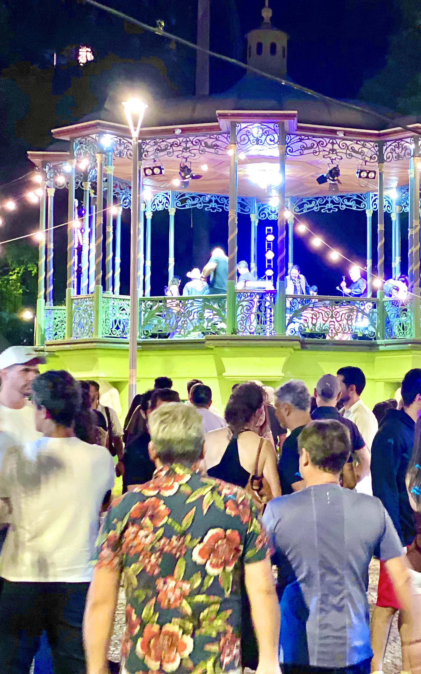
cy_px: 335
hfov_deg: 17.4
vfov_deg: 27.8
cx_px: 350
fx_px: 1358
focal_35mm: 74
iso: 500
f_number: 2
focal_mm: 6
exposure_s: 1/15
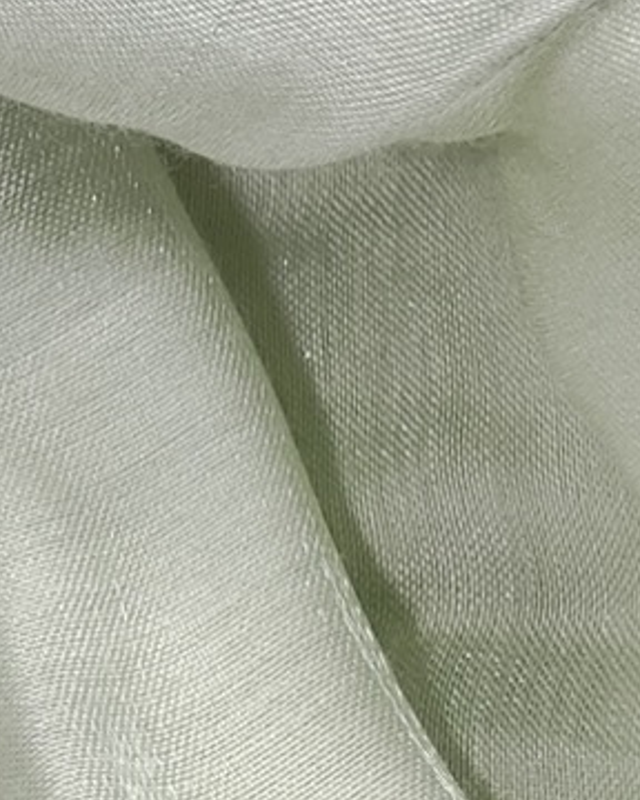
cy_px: -902
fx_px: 5138
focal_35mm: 217
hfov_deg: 7.1
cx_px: 231
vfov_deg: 8.4
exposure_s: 1/106
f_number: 2.08
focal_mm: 7.55
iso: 50
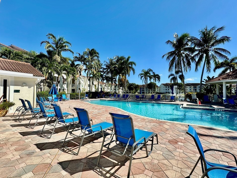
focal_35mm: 15
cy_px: 90
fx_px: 103
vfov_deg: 81.7
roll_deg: +0.0
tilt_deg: +1.4
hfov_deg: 98.1
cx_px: 123
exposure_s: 1/2304
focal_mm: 2.22
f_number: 2.2
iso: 50
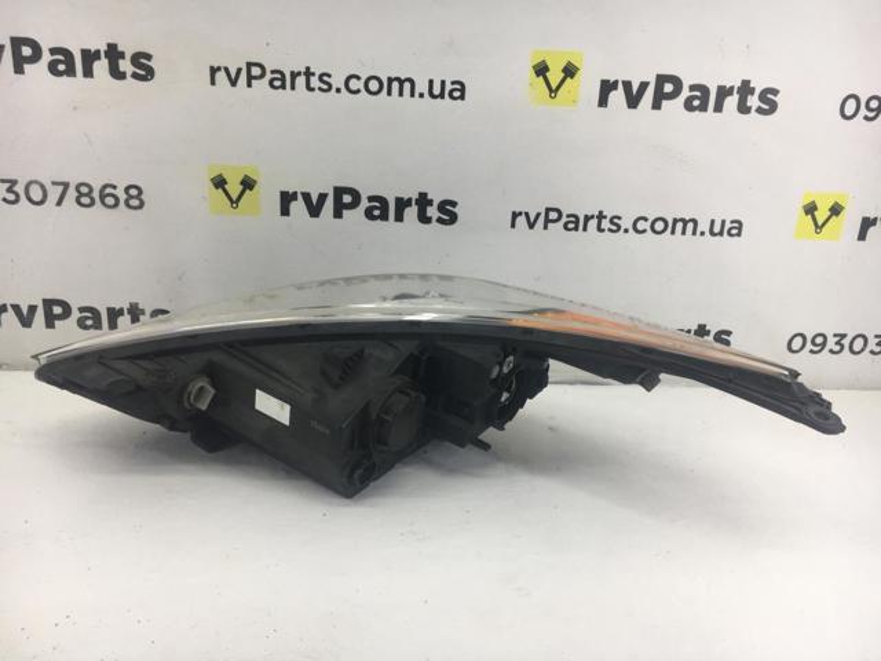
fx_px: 738
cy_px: 330
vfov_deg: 48.2
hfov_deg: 61.7
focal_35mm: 29
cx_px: 440
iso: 40
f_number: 2.2
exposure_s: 1/100
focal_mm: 4.15
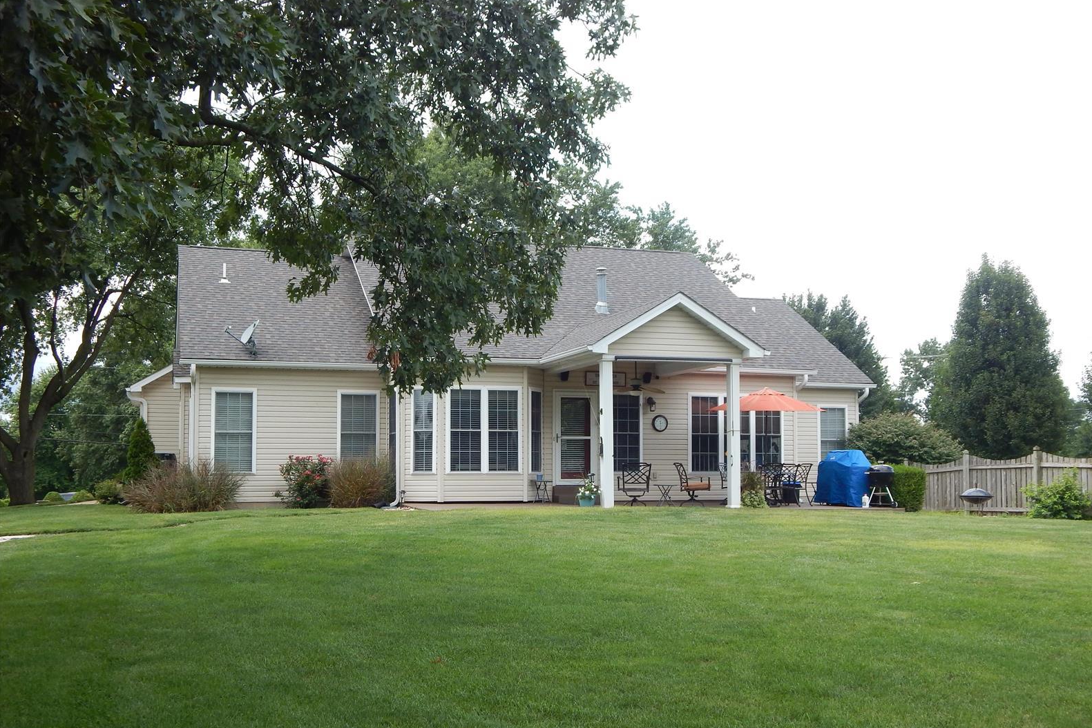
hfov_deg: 48.5
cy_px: 412
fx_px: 1213
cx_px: 551
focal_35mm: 40
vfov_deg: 33.4
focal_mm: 6.8
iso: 125
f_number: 3.4
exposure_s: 1/640
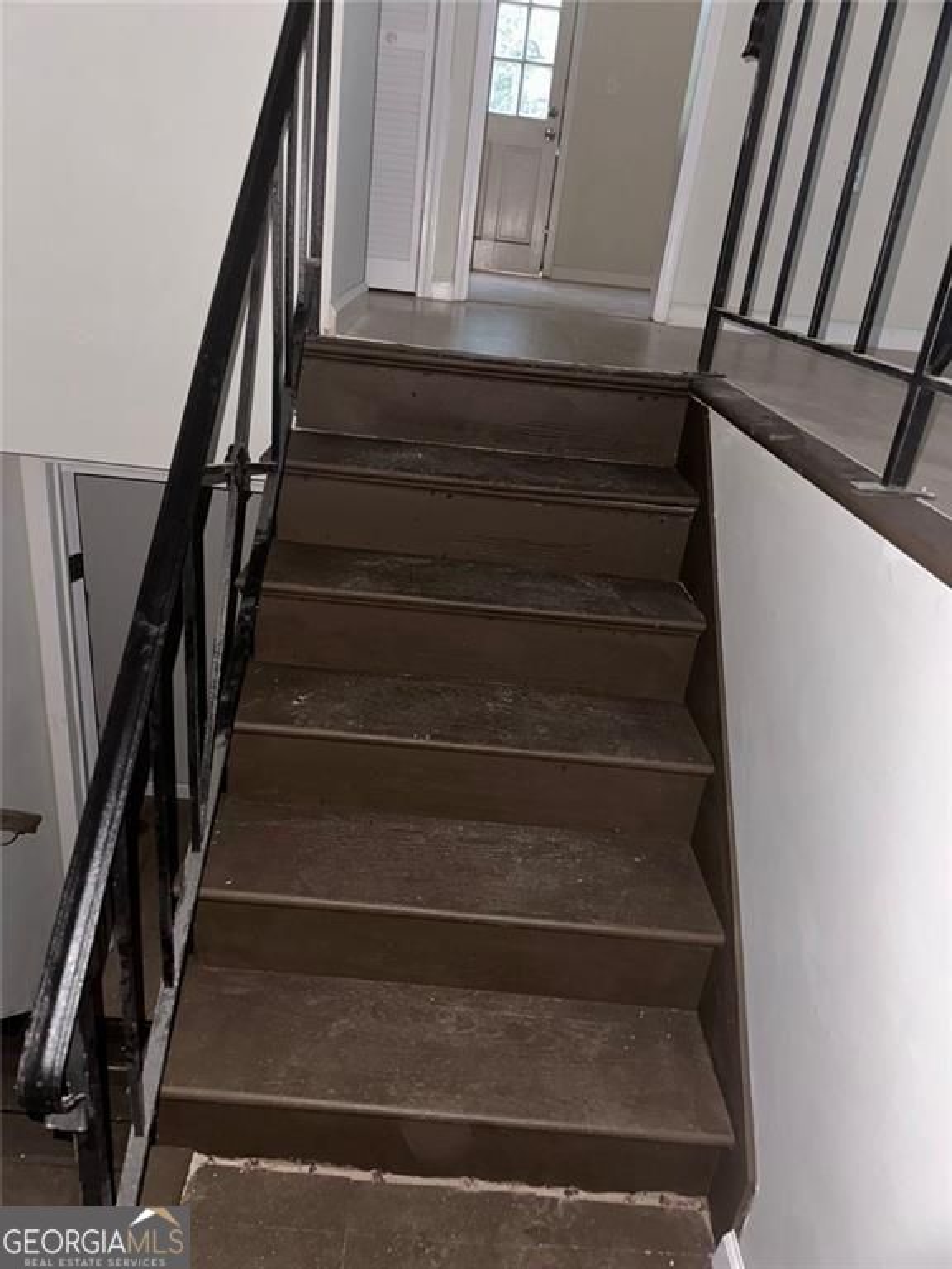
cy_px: 634
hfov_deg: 56.8
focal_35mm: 24
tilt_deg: -22.9
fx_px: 880
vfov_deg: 71.6
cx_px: 476
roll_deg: -6.9
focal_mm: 6.86
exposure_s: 1/4
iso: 160
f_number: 1.78
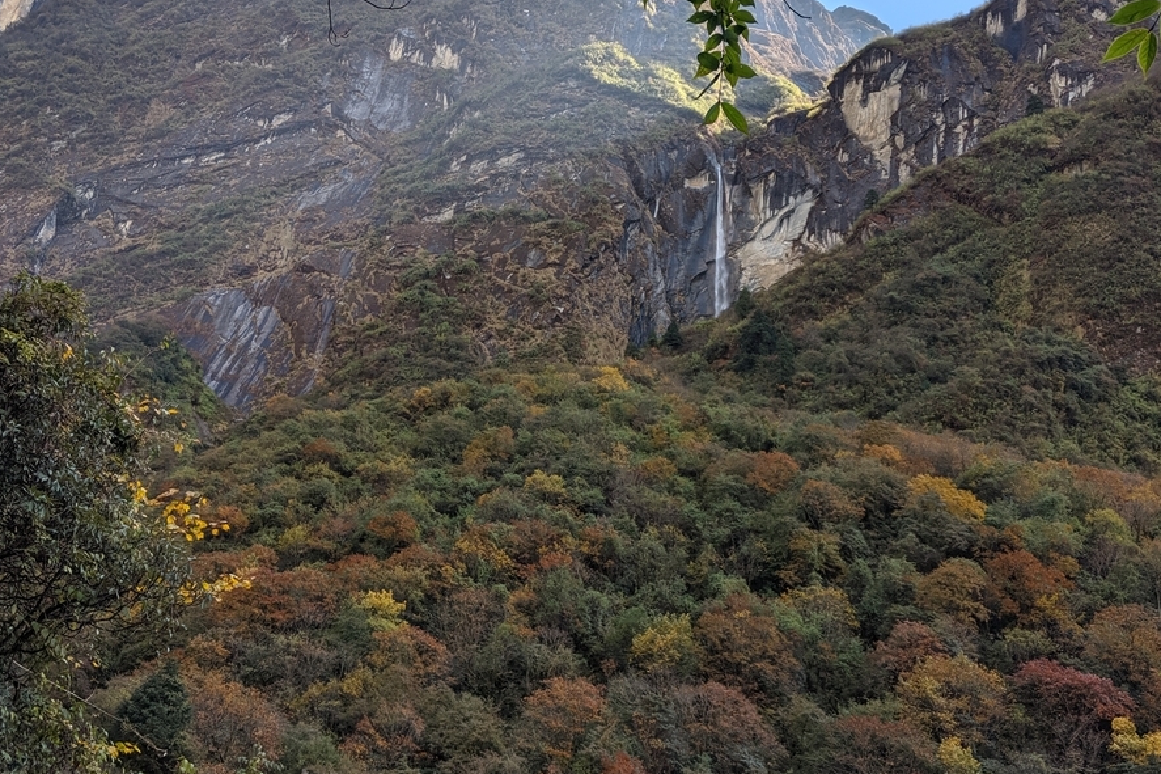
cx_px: 580
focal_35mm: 38
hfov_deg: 50.7
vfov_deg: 35.0
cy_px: 393
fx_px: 1225
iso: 26
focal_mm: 4.44
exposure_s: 1/668
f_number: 1.8
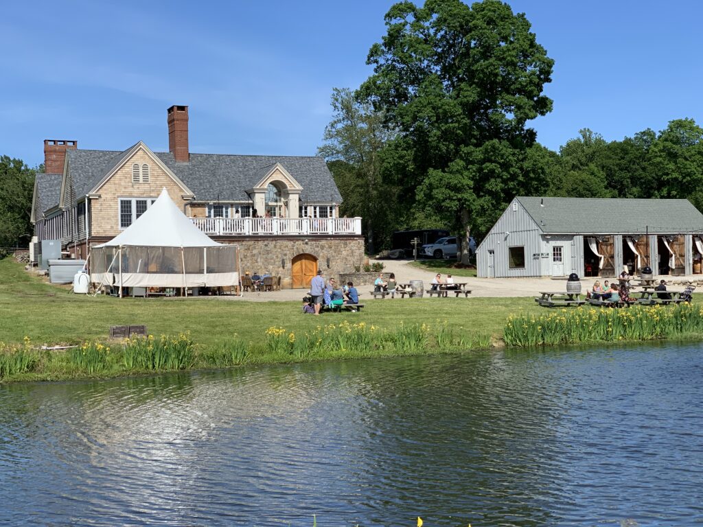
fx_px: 1056
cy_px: 264
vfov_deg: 28.0
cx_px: 352
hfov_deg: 36.8
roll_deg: +1.3
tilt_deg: +1.8
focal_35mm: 52
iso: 16
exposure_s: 1/1020
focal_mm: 6
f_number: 2.4
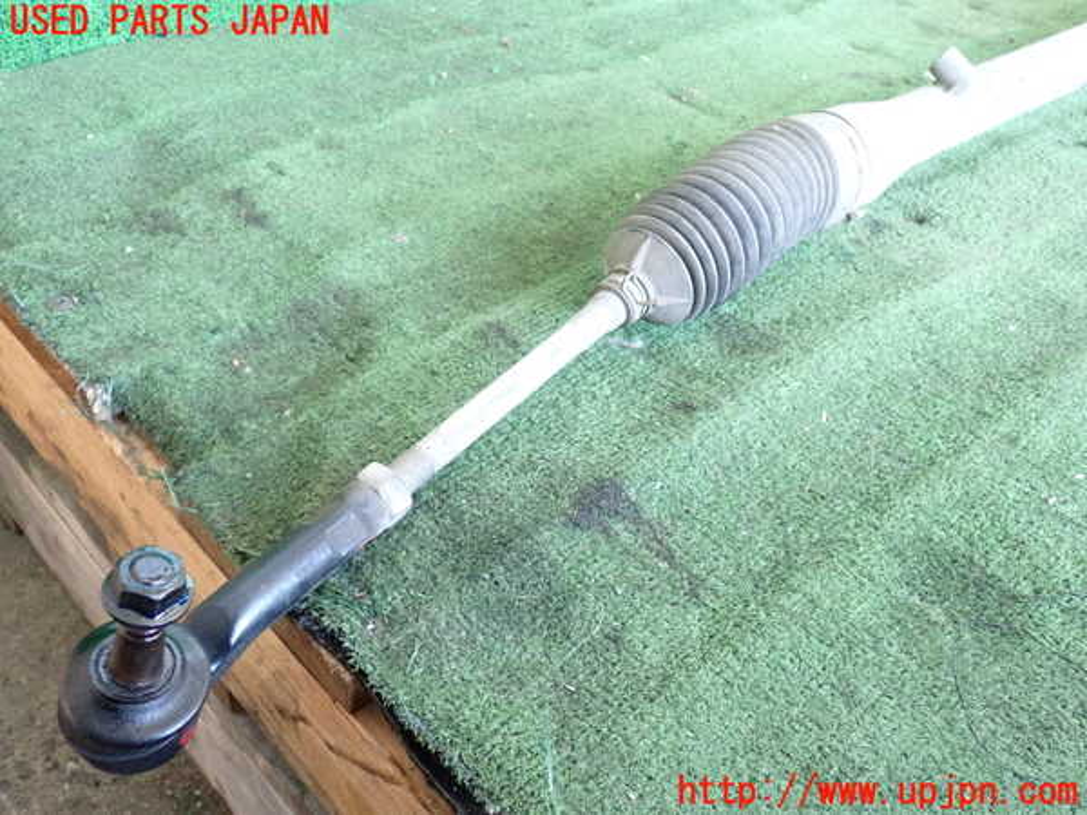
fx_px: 1005
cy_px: 408
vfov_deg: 44.2
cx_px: 544
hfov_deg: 56.8
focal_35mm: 32
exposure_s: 1/125
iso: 1000
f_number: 2.4
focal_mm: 5.79
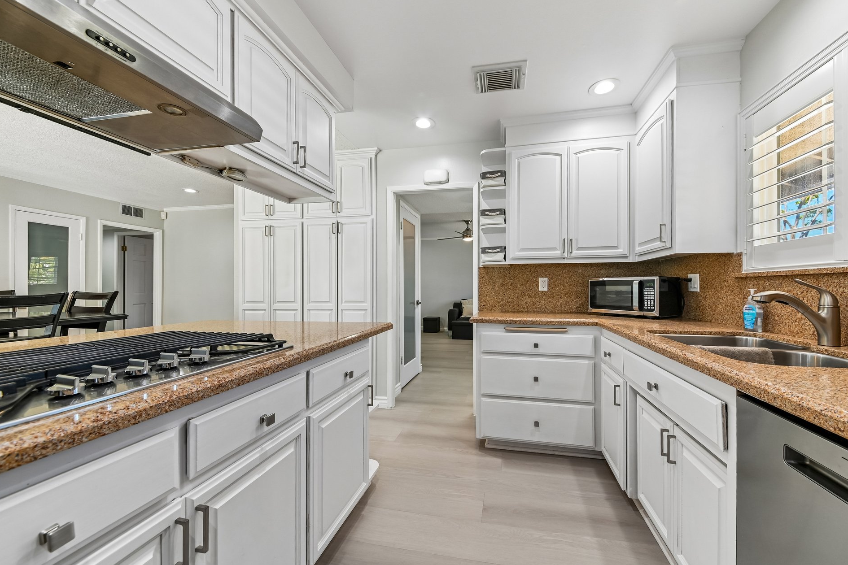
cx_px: 439
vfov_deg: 85.4
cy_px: 274
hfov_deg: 108.3
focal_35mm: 13
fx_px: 306
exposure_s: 1/20
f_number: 8
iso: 250
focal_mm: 12
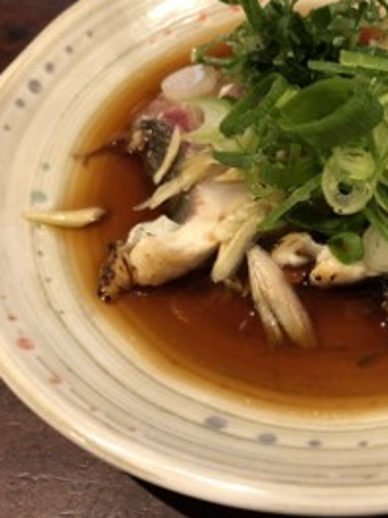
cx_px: 335
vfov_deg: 39.6
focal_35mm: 48
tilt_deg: -51.1
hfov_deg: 29.2
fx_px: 718
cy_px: 225
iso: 80
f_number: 1.8
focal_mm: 4
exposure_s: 1/15
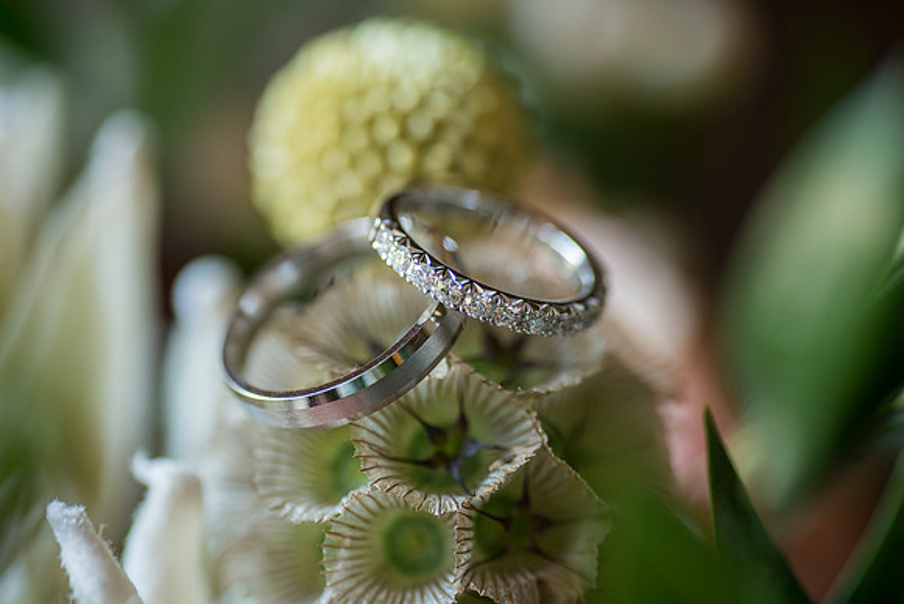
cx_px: 452
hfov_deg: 22.6
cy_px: 302
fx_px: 2260
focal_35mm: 90
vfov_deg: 15.2
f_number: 4.5
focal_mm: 90
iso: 800
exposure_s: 1/125
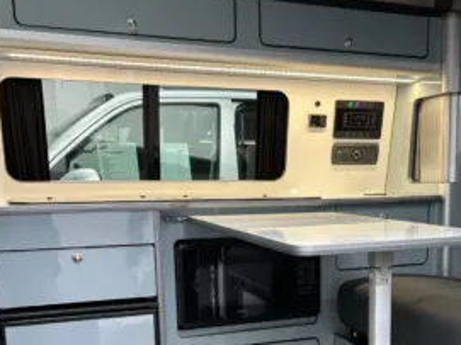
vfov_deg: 29.2
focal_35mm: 48
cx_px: 306
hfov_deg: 39.2
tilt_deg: -10.3
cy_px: 298
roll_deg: -0.5
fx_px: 639
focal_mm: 5.96
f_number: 1.6
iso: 160
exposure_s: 1/50
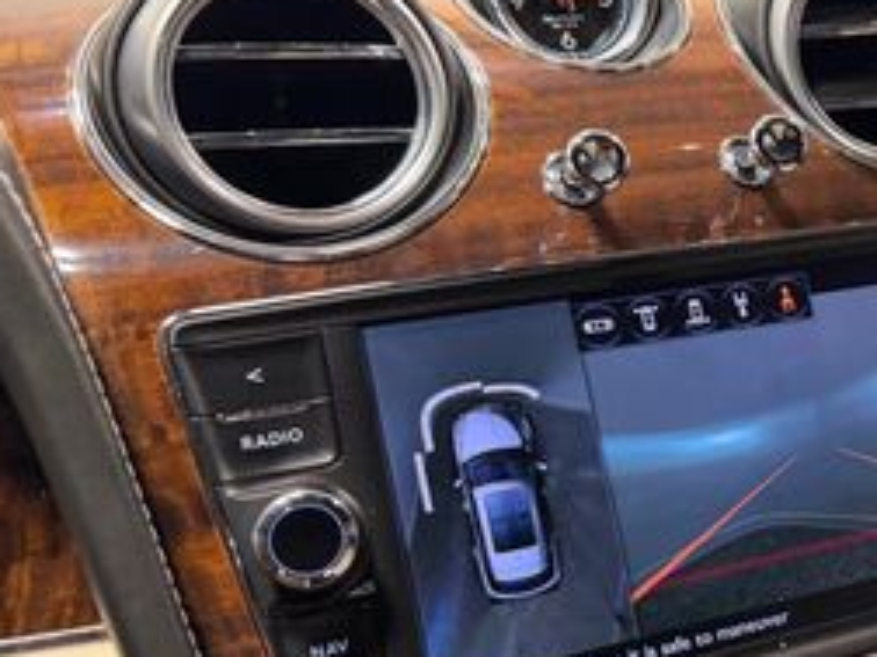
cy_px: 365
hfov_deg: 27.8
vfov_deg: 24.0
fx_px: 1545
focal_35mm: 61
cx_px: 1048
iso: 250
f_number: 1.78
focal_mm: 6.76
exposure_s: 1/120
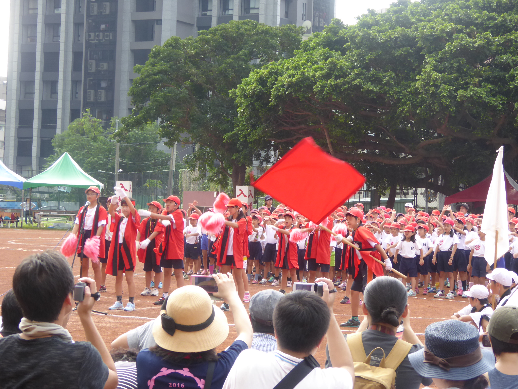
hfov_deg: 21.5
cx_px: 259
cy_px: 194
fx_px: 1362
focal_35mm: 91
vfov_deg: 16.2
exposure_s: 1/200
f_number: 4.8
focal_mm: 15
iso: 200
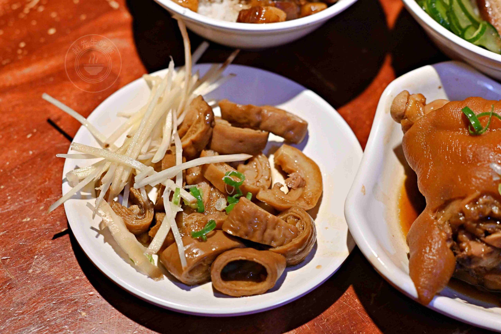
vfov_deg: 18.2
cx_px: 250
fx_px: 1044
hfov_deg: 27.0
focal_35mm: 75
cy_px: 167
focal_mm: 50
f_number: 3.2
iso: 560
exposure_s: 1/200
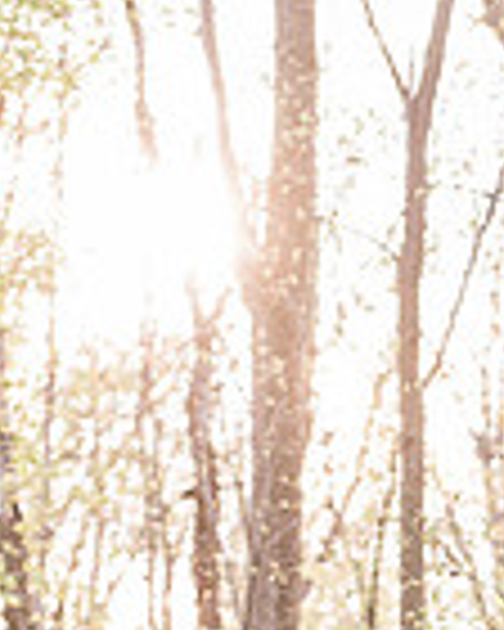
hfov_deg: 7.3
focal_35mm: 211
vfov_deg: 8.9
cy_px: 936
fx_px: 3934
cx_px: 130
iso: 500
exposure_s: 1/160
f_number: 4.5
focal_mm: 70
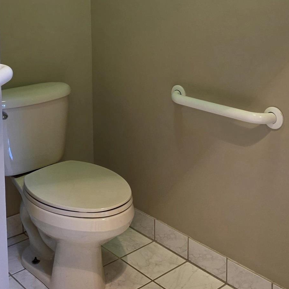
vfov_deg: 31.6
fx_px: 491
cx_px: 127
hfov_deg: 32.7
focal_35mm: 52
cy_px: 41
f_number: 1.7
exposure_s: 1/120
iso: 250
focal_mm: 6.3
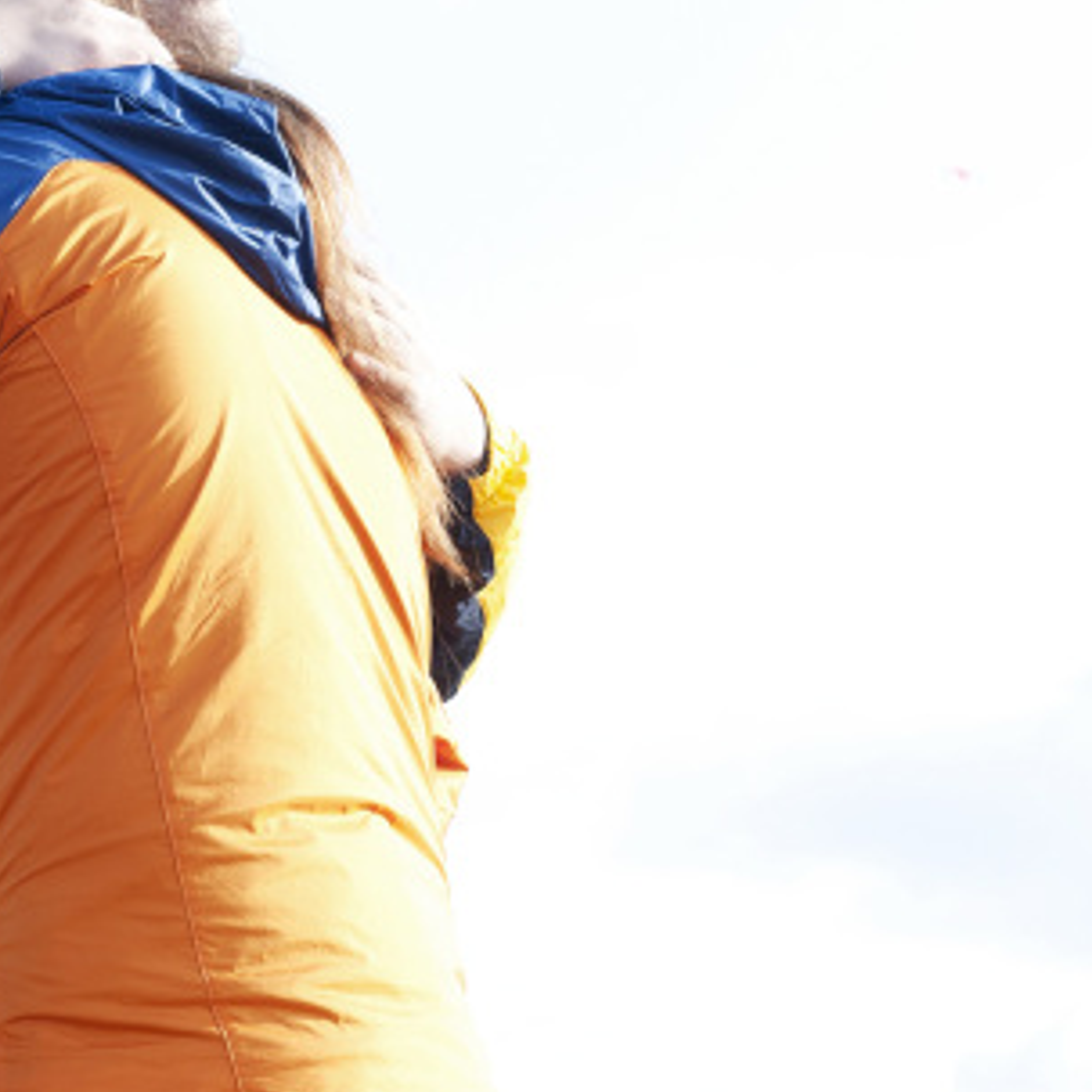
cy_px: 368
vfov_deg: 15.4
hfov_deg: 15.1
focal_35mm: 113
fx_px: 4033
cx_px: -32
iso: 200
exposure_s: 1/125
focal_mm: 62
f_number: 9.5
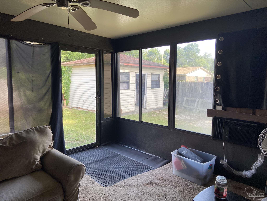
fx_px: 201
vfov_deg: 53.1
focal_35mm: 26
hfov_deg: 67.3
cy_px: 100
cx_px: 134
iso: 40
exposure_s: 1/122
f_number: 1.8
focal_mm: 4.25
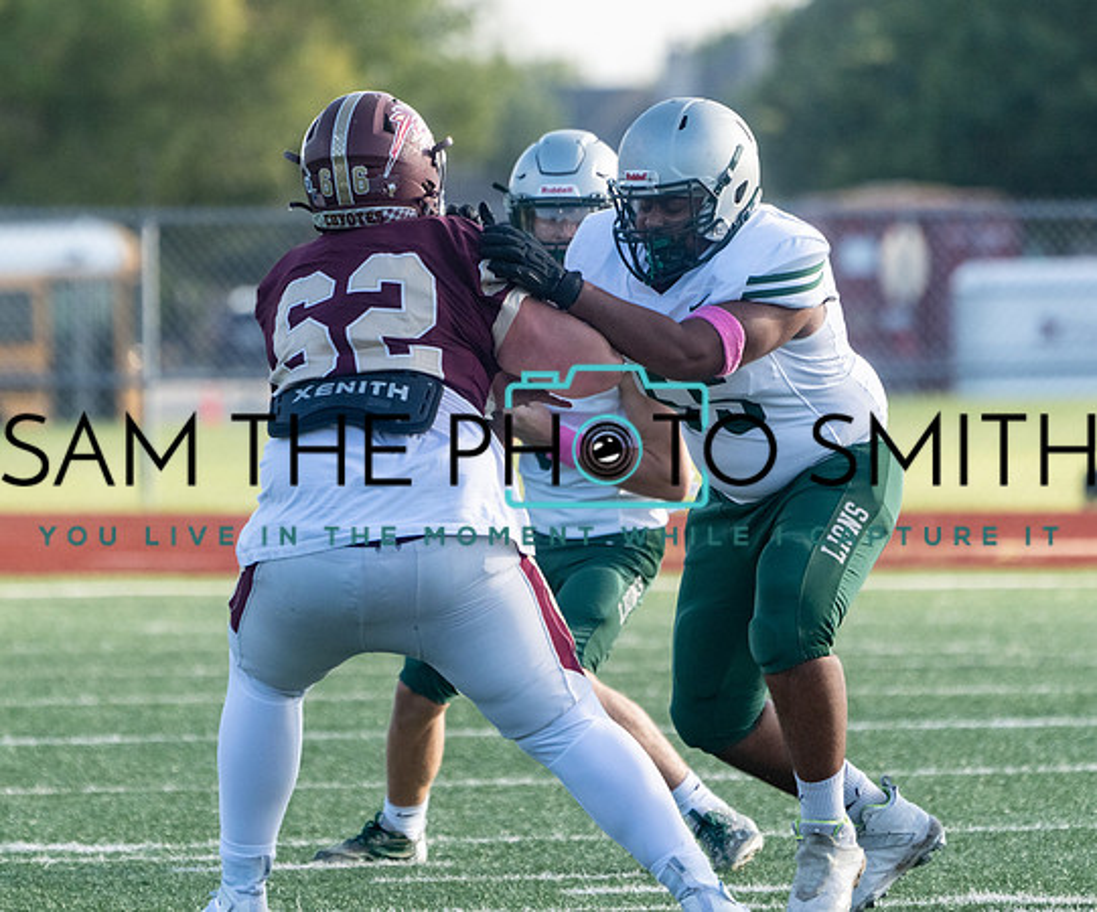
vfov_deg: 2.3
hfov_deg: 2.8
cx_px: 549
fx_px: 22807
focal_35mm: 692
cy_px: 329
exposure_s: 1/1250
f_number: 8
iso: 1250
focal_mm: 462
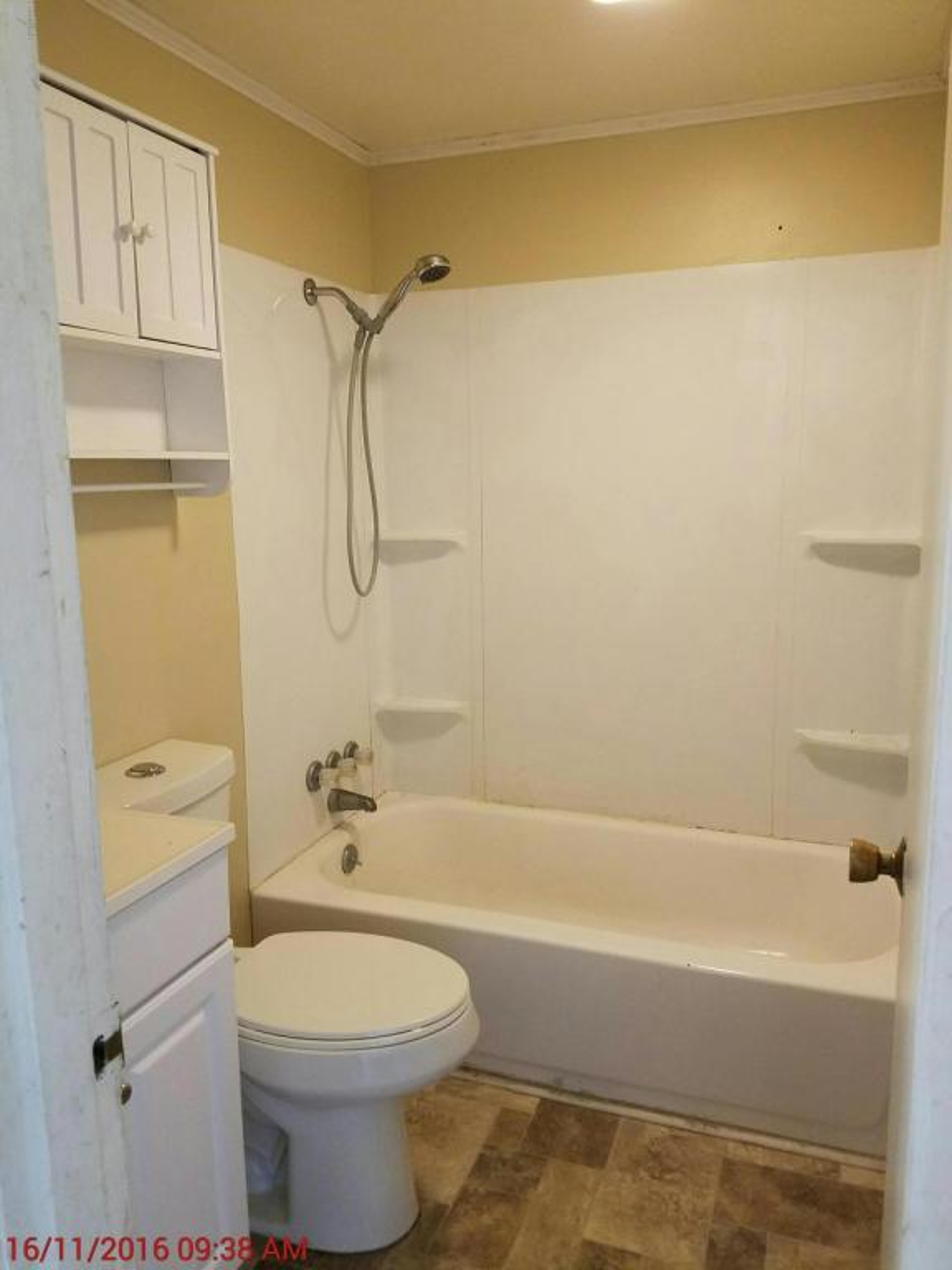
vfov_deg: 67.3
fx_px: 953
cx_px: 476
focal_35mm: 26
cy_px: 635
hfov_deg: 53.1
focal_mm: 4.2
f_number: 1.7
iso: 200
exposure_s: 1/11
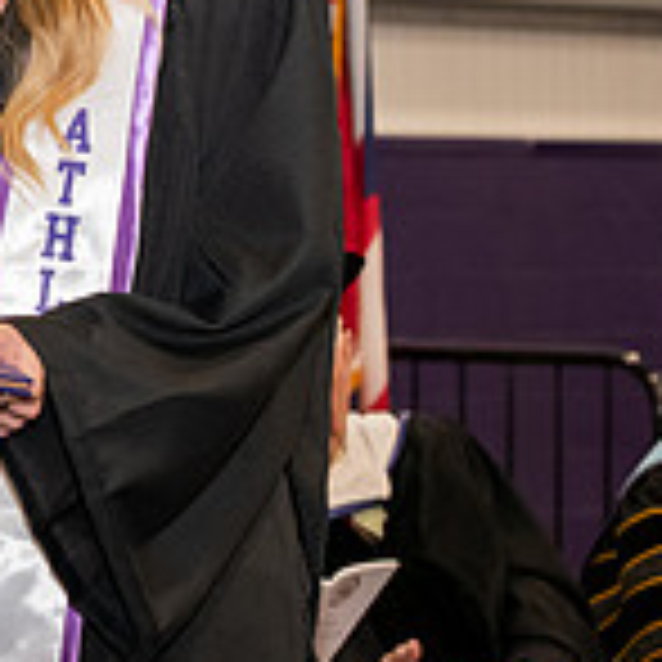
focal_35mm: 234
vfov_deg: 7.5
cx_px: -378
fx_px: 5063
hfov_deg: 7.3
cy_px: 47
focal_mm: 70
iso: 2000
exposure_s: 1/200
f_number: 5
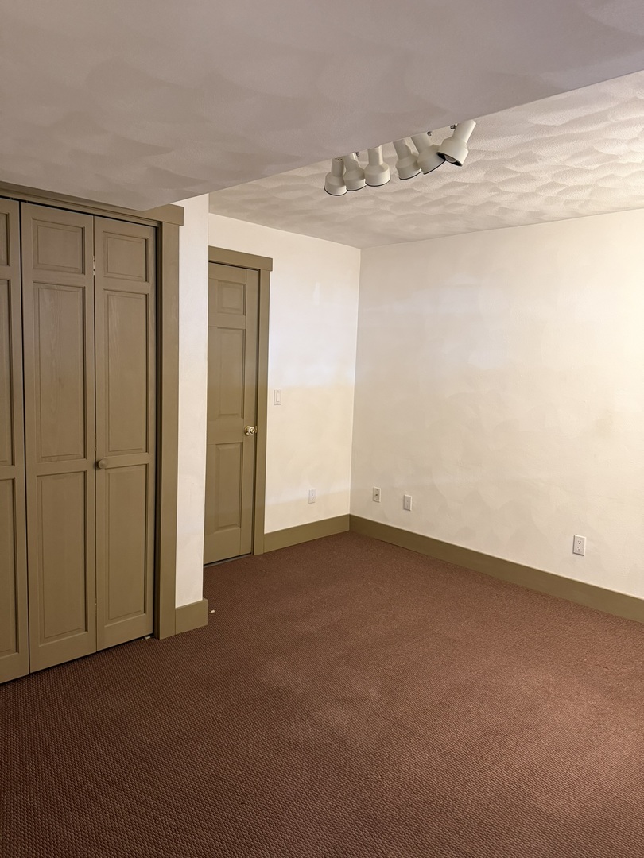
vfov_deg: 71.6
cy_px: 429
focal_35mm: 24
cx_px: 322
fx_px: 595
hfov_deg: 56.8
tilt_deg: -5.8
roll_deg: -1.4
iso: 500
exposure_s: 1/60
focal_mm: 6.76
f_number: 1.78
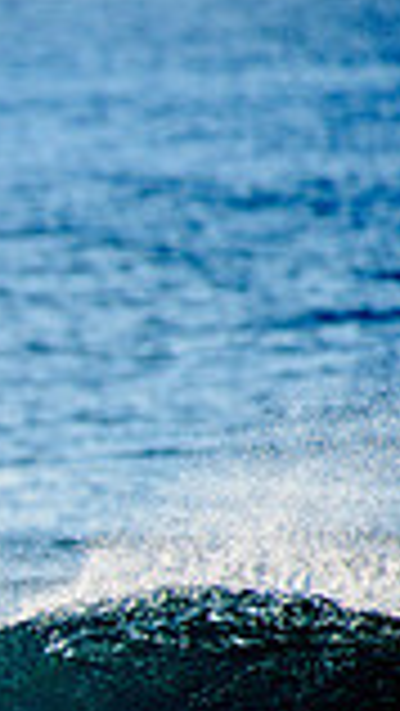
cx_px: -890
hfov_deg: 0.6
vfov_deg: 1.1
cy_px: 790
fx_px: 36296
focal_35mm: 1927
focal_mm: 500
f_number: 5.6
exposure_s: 1/2000
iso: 180
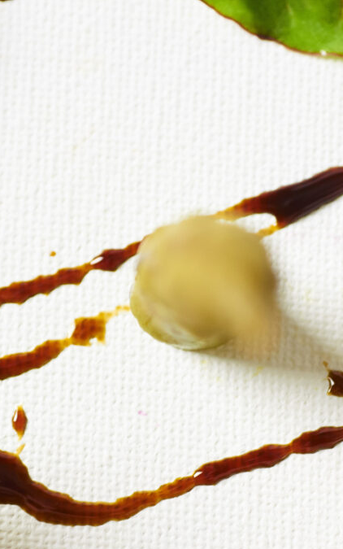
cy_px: 276
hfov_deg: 9.4
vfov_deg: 15.0
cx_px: 284
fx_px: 2079
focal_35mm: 139
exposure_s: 1/60
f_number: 4.8
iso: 500
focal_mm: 60
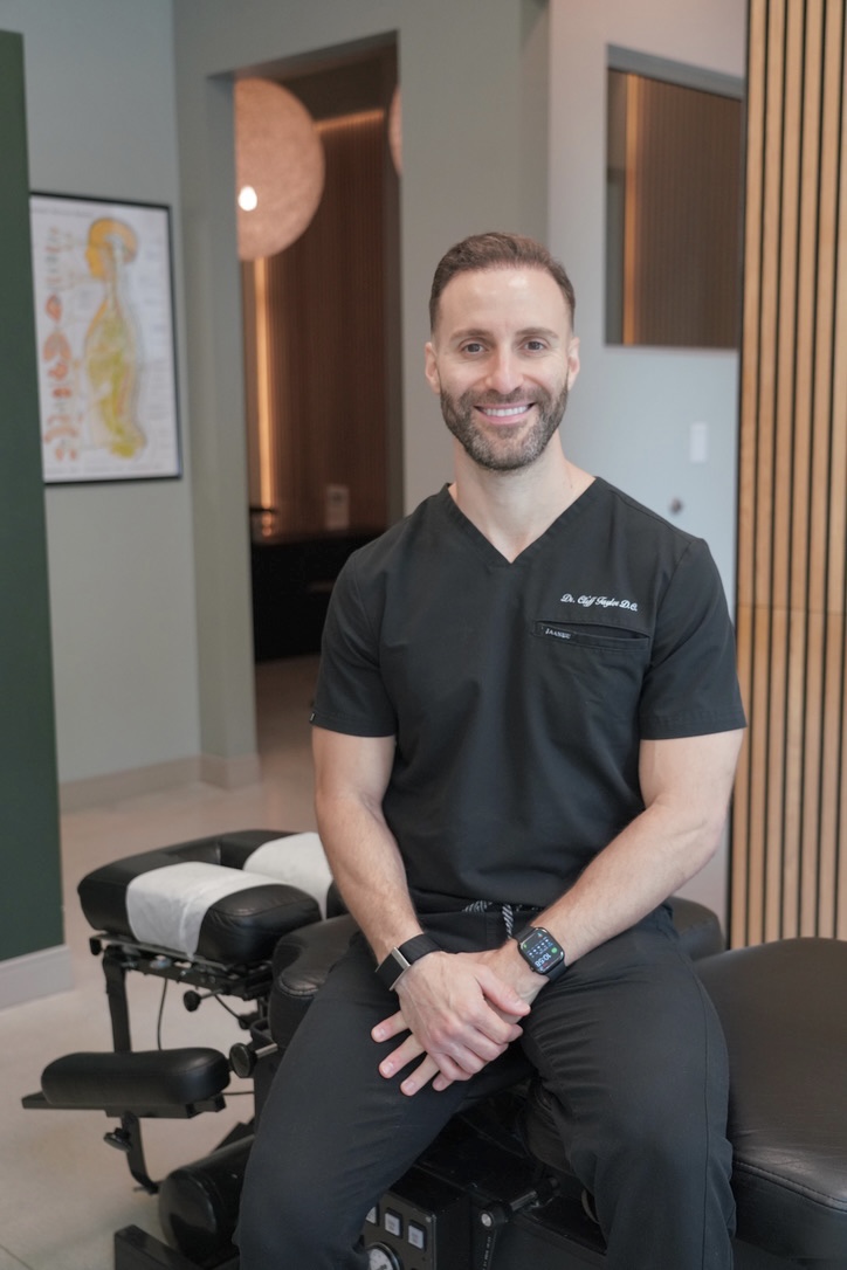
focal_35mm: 41
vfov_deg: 47.4
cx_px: 424
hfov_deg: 32.6
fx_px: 1447
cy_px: 635
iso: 2000
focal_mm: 41
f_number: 4
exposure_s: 1/160
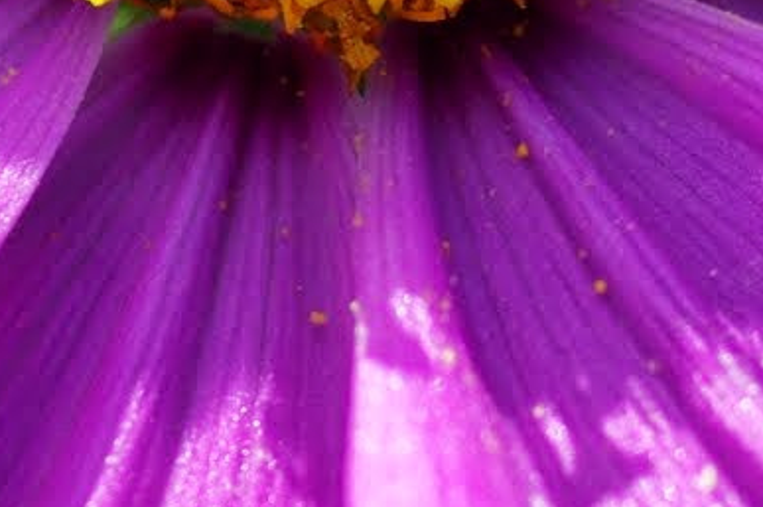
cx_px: 355
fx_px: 11748
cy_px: -259
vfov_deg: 2.5
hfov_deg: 3.7
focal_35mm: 555
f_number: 5.6
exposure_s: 1/640
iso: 160
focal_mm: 70
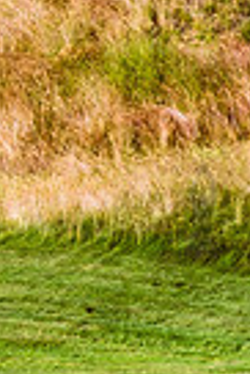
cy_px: 342
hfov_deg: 2.1
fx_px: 6857
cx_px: -154
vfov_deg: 3.1
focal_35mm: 660
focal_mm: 155
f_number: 3.5
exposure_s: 1/1250
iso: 125
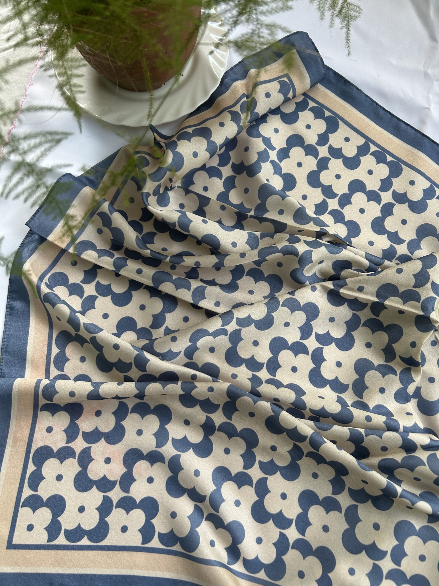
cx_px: 220
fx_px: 440
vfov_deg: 67.3
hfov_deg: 53.1
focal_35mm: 26
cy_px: 293
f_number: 1.5
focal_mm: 5.7
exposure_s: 1/493
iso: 50
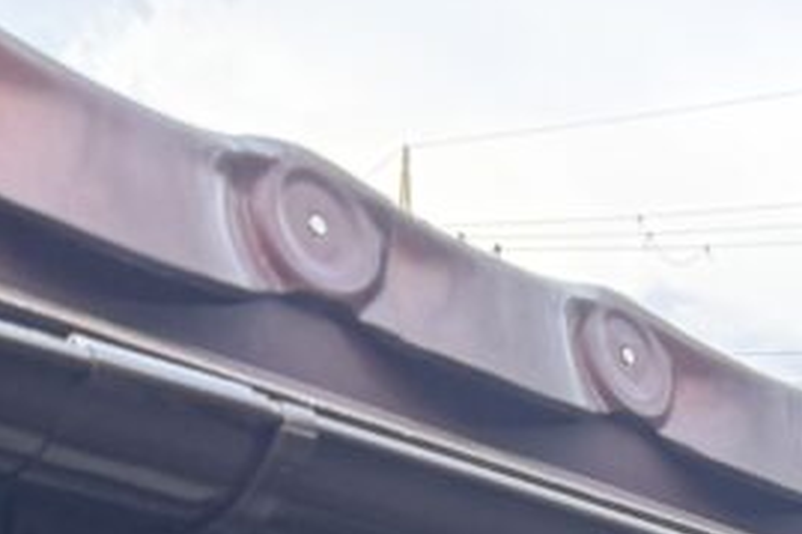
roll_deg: -2.9
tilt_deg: -4.0
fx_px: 2115
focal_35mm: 95
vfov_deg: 12.4
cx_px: 1043
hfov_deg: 19.7
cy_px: 1131
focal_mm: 6.76
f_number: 1.78
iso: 200
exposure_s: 1/182
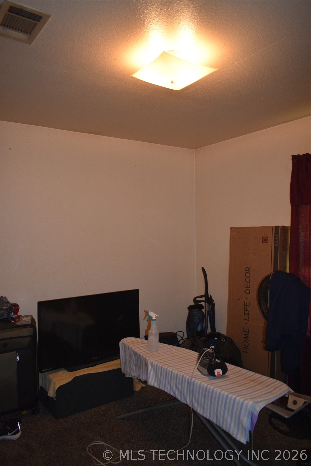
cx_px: 156
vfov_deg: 67.4
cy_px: 233
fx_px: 350
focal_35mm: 27
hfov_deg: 47.9
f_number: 3.5
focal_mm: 18
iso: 800
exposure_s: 1/60
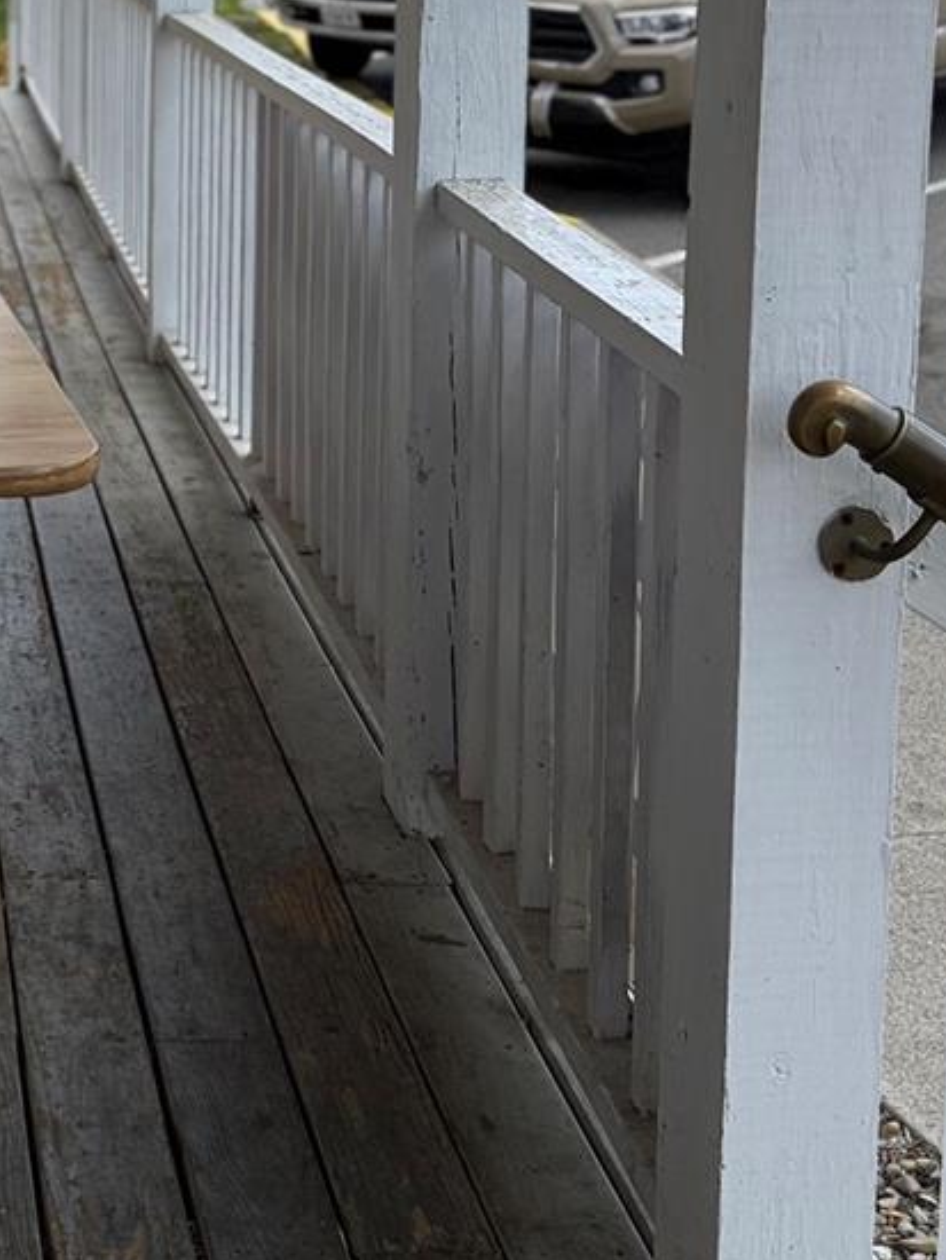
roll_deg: -0.5
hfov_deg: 21.0
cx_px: -46
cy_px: 135
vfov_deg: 27.9
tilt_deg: -7.7
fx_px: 2439
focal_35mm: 67
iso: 100
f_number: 1.78
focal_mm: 6.76
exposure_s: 1/2801
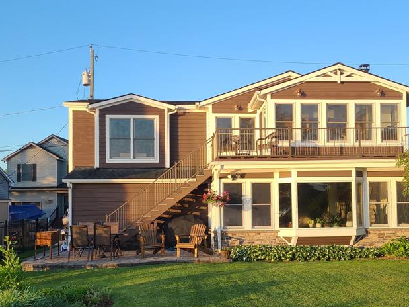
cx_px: 241
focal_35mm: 43
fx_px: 508
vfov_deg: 33.3
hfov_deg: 43.7
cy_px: 202
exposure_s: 1/551
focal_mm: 5.4
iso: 40
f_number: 1.8
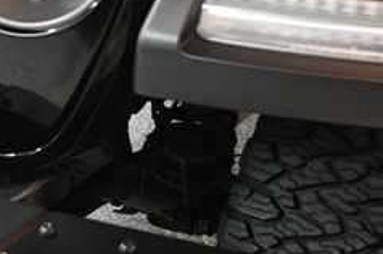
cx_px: 100
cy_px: 61
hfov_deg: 20.9
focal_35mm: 97
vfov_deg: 14.0
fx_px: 1031
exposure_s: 1/60
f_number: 3.8
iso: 3200
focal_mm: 24
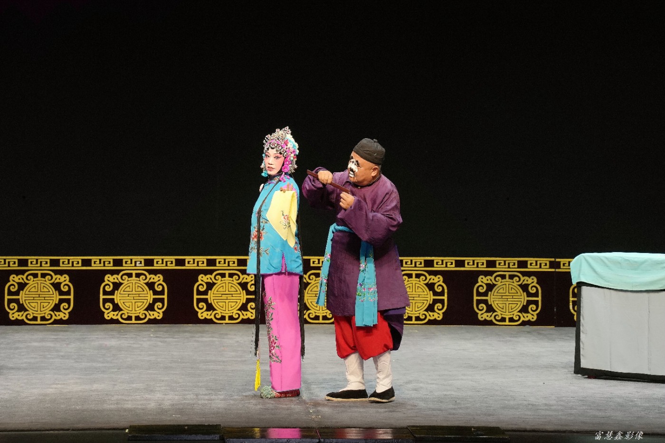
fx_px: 2346
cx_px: 332
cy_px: 222
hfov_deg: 16.1
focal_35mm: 127
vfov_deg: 10.8
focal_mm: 127
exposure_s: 1/200
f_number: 5.6
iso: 800
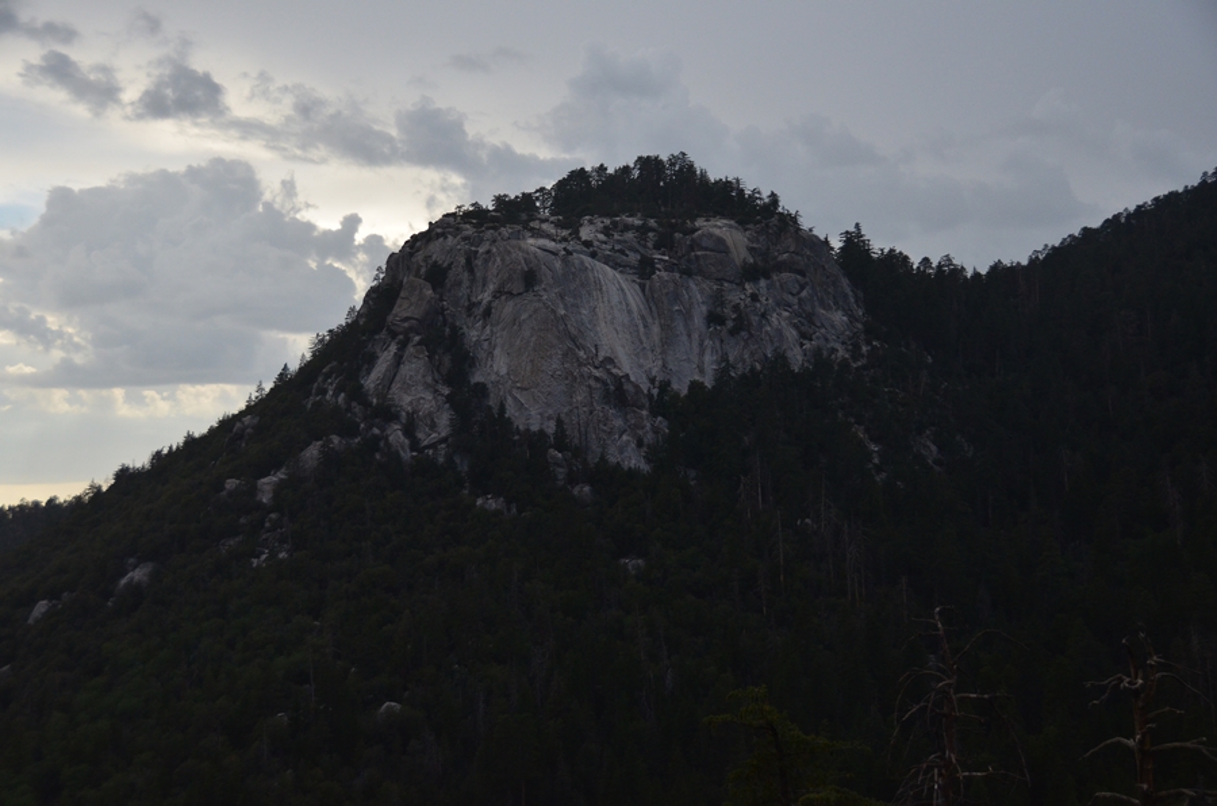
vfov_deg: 25.6
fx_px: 1771
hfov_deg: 37.9
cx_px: 608
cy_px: 403
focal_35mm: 52
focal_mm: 35
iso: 800
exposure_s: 1/4000
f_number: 4.2
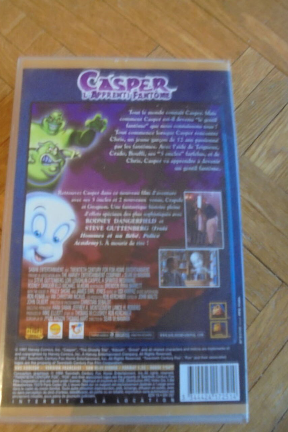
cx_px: 126
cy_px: 219
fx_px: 336
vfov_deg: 65.5
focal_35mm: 28
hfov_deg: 46.3
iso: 400
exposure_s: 1/5
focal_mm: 4.6
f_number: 3.5
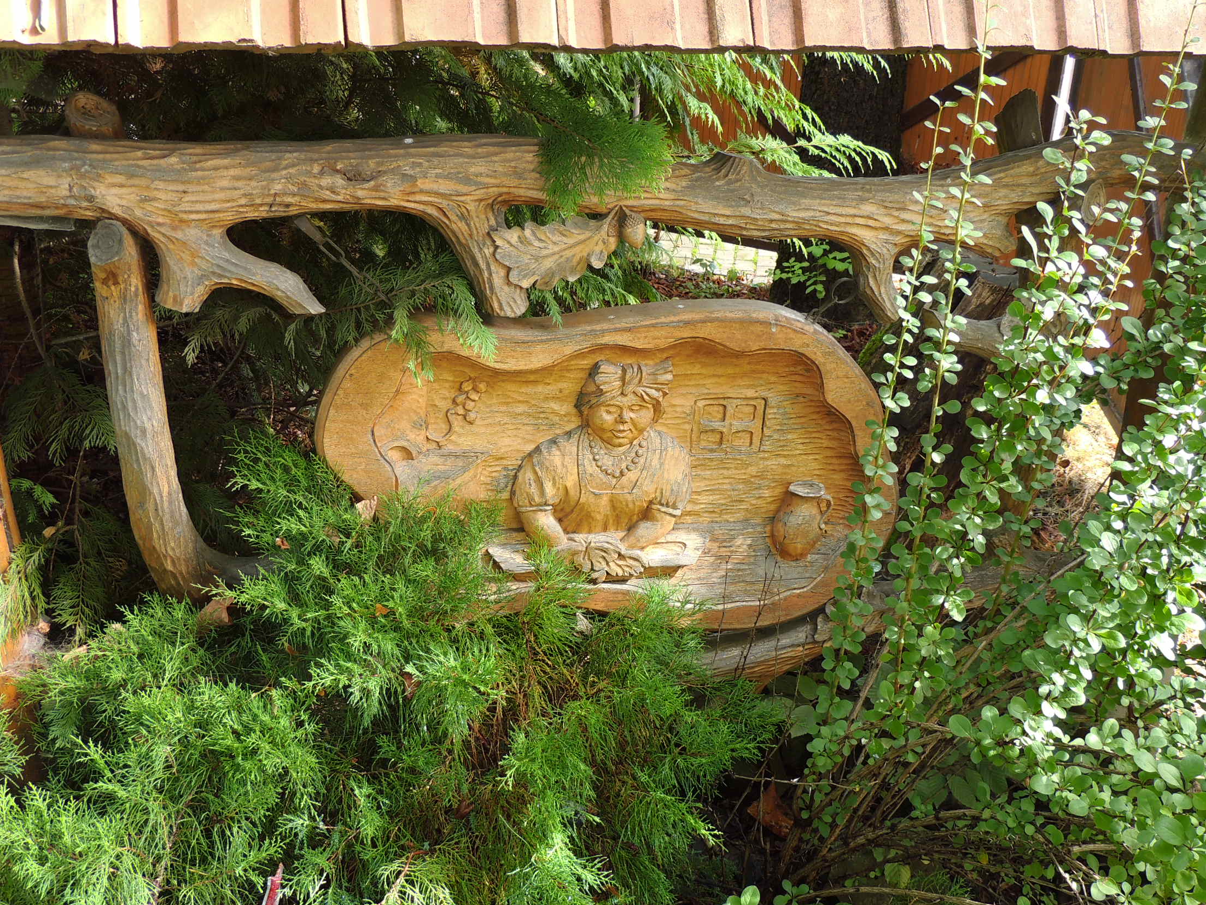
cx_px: 612
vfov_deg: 41.8
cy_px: 452
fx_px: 1185
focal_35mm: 34
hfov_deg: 54.0
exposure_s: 1/50
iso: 125
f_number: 3.2
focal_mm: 5.8
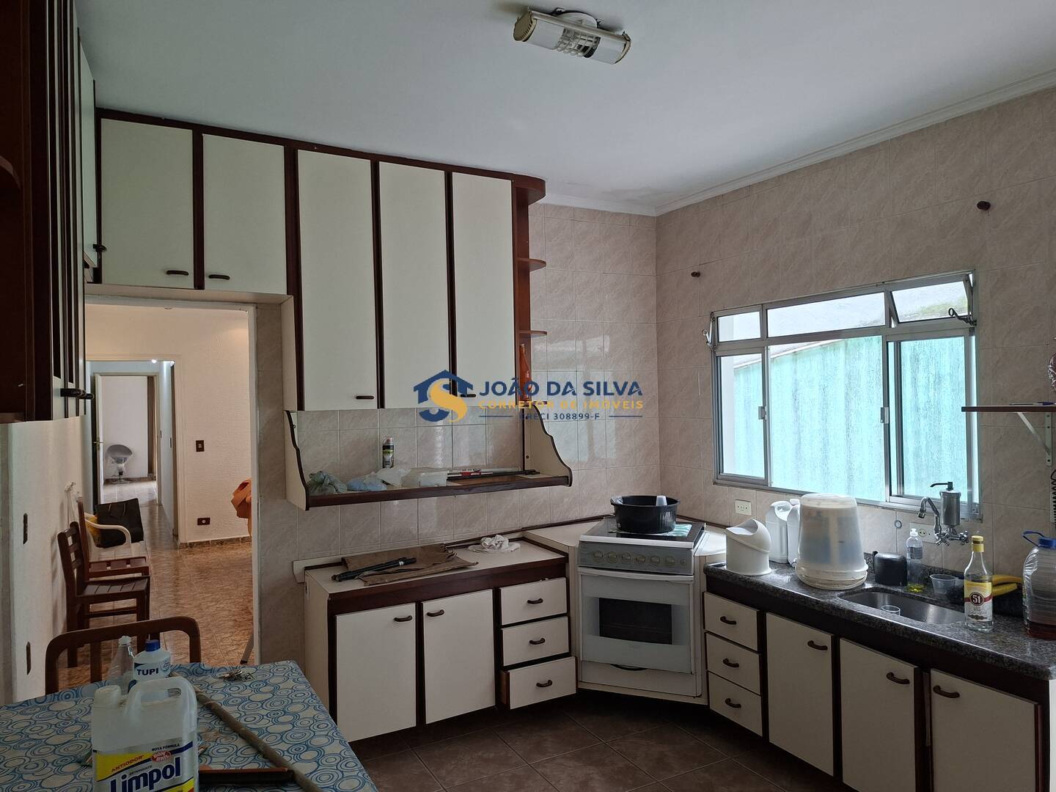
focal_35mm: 23
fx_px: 702
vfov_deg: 58.9
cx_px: 528
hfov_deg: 73.9
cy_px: 396
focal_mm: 5.54
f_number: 1.8
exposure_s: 1/100
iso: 125
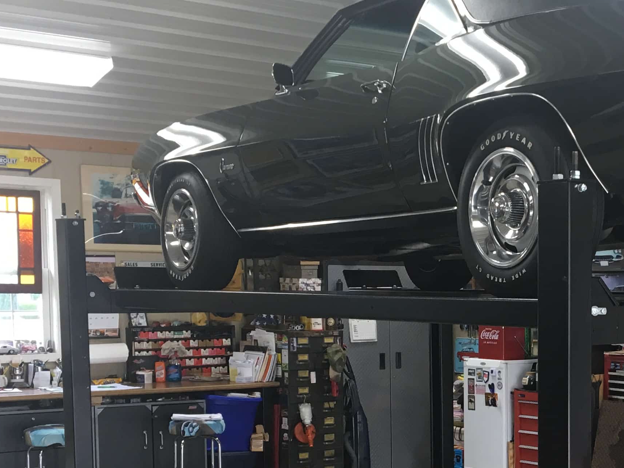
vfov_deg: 21.3
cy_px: 386
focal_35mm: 68
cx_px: 541
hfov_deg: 27.7
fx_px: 1226
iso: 64
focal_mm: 4.15
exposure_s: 1/30
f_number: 2.2
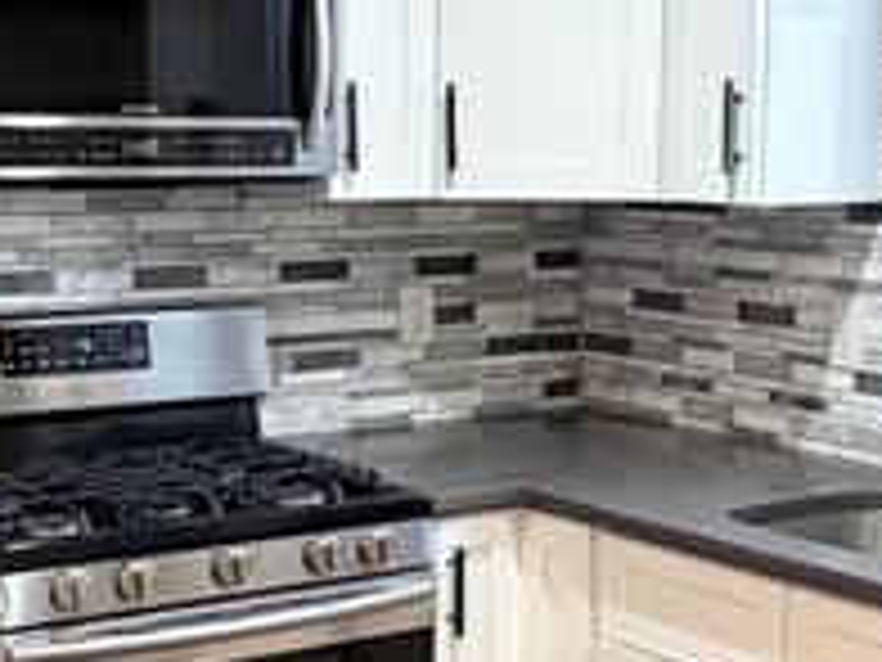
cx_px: 410
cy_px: 468
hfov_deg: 26.7
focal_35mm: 73
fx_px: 1860
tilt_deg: -11.4
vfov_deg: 20.1
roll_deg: +1.3
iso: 250
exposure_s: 1/60
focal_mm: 2.22
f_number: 2.2
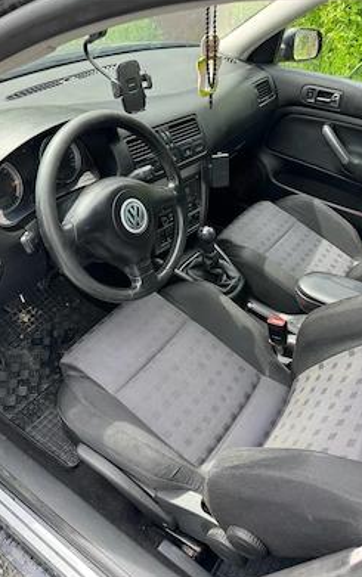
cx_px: 195
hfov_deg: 47.6
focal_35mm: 26
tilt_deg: -46.2
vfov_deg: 70.4
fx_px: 410
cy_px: 288
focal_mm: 6.76
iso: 64
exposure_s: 1/258
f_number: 1.78
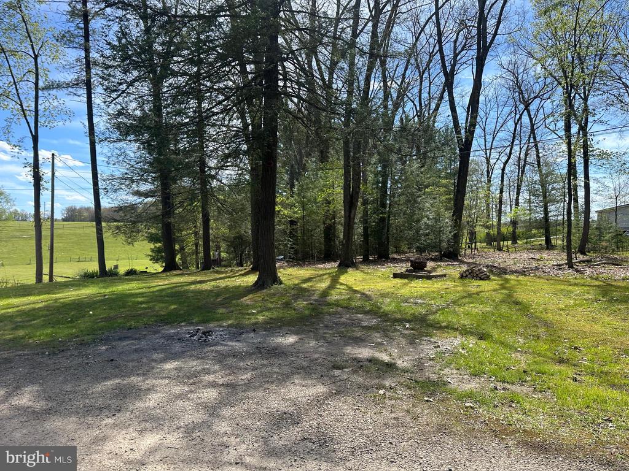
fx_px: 436
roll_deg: -3.1
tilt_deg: +1.2
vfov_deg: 56.8
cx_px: 314
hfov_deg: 71.6
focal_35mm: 24
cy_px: 236
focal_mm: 6.86
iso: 80
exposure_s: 1/1664
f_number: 1.78
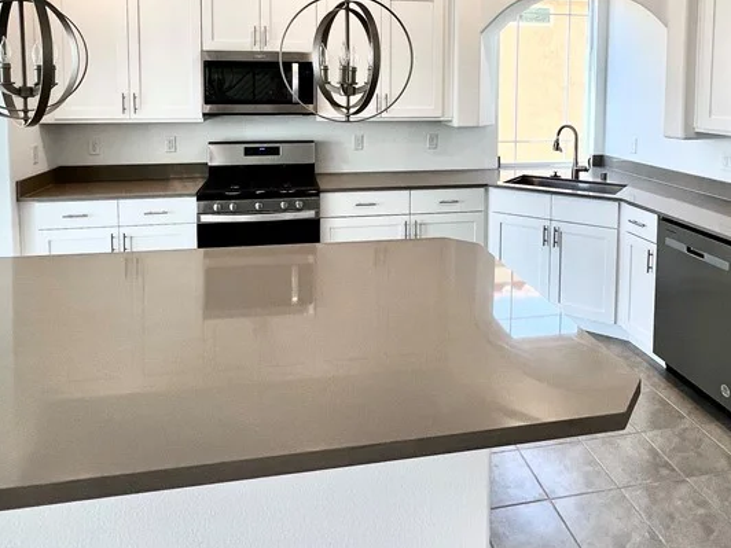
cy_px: 121
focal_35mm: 25
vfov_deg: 51.9
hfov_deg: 69.2
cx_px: 401
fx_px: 528
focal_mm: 1.57
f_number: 1.8
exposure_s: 1/120
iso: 64
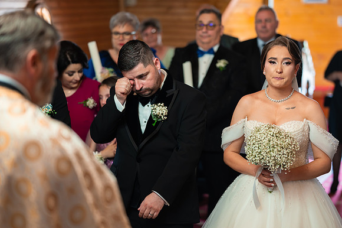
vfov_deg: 14.3
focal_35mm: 96
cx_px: 192
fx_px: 908
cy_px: 119
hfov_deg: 21.3
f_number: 1.8
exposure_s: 1/250
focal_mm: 85
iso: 1600
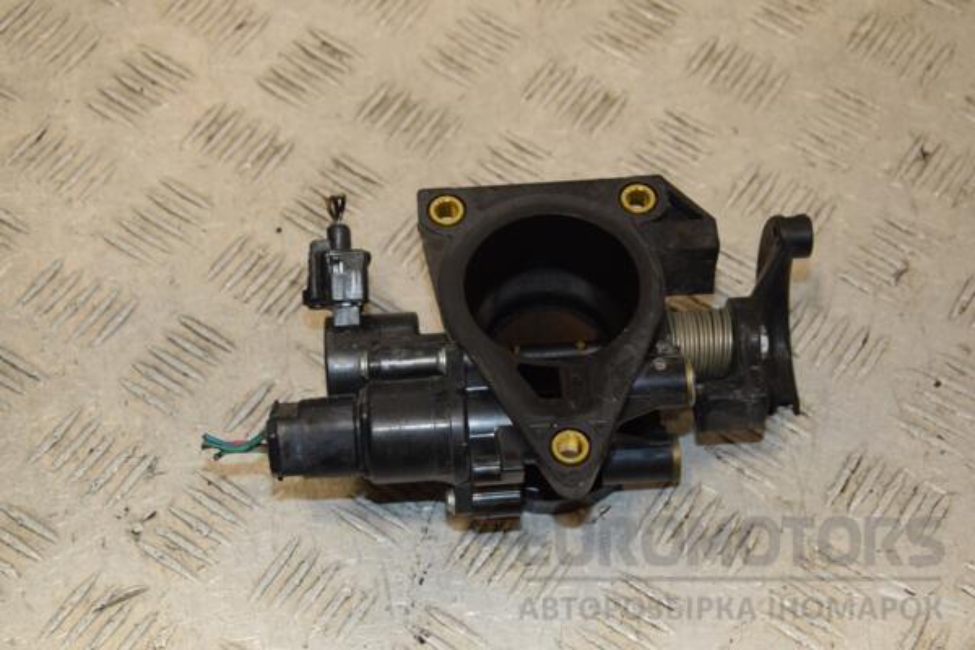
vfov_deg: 18.2
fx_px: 2031
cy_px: 325
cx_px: 488
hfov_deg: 27.0
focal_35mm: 75
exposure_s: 1/200
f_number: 7.1
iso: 800
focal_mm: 50
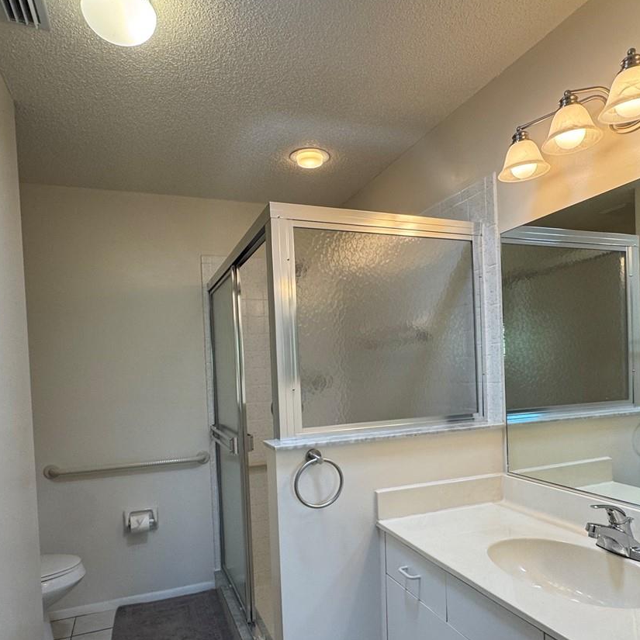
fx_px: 502
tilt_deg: -1.3
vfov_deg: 64.5
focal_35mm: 24
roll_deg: +2.9
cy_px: 382
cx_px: 339
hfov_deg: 65.0
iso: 125
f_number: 2.2
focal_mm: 2.22
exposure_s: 1/120
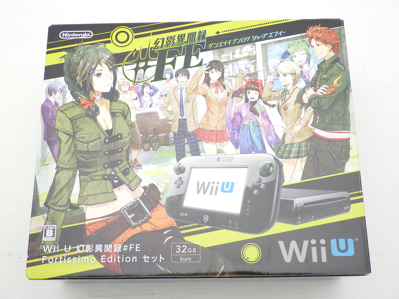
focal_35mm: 42
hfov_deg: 44.8
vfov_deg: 34.3
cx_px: 200
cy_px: 150
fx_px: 484
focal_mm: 7.5
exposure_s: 1/100
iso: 200
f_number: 4.2
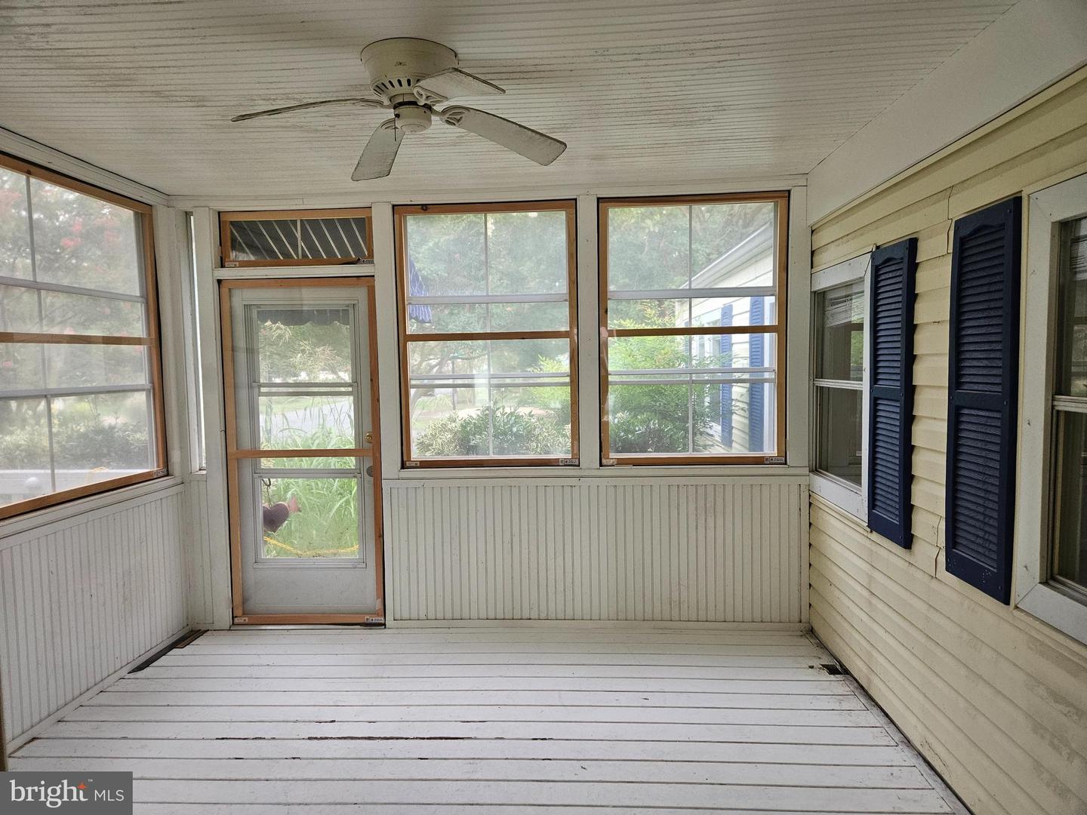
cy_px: 408
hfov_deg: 73.9
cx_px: 544
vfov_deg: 58.9
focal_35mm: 23
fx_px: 722
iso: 250
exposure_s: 1/120
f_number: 1.8
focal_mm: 5.4
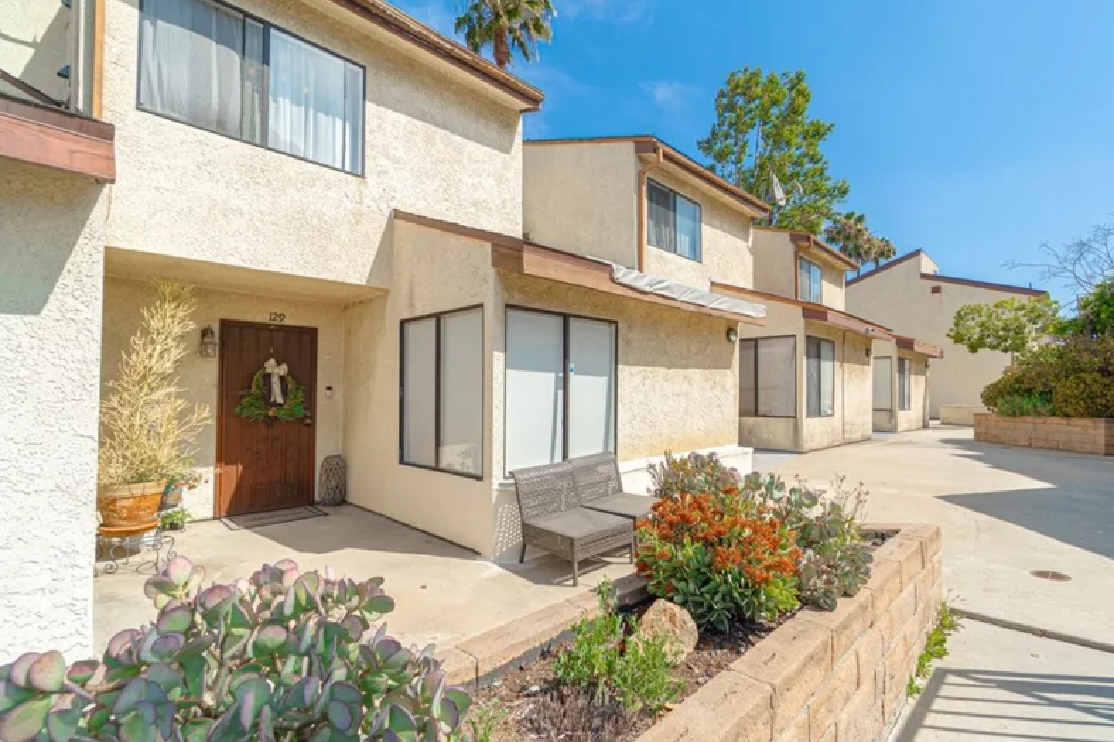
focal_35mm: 16
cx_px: 592
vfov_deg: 73.7
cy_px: 373
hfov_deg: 96.6
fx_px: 495
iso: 100
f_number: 7.1
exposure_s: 1/320
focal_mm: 10
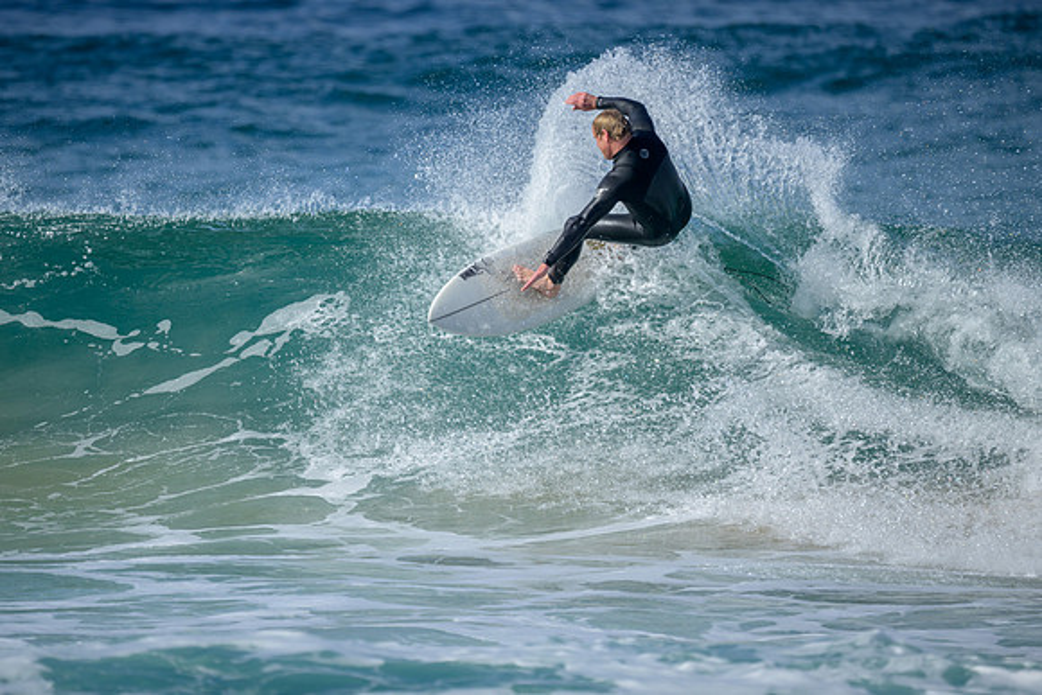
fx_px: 23160
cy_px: 348
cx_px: 521
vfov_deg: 1.7
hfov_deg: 2.6
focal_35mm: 800
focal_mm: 800
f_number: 6.3
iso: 360
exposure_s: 1/2500
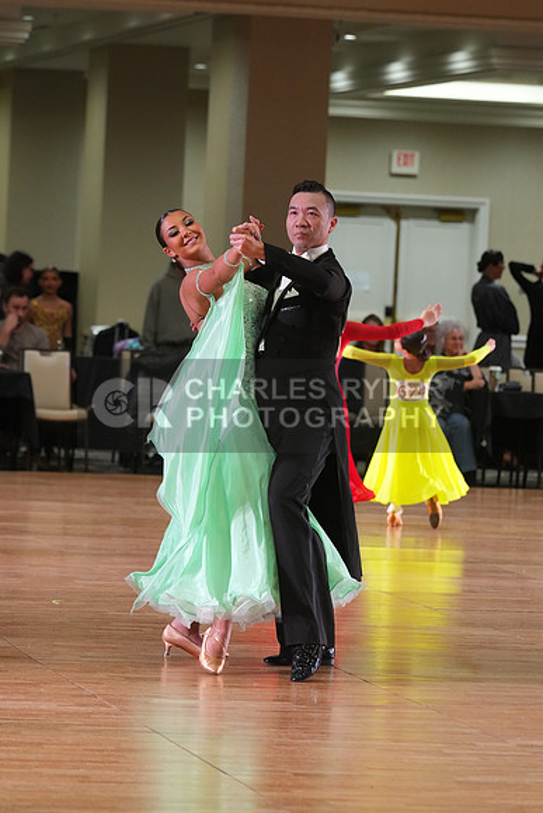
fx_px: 4454
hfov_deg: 7.0
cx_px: 272
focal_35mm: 197
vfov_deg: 10.4
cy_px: 406
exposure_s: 1/200
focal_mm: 197
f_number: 6.3
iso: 4000
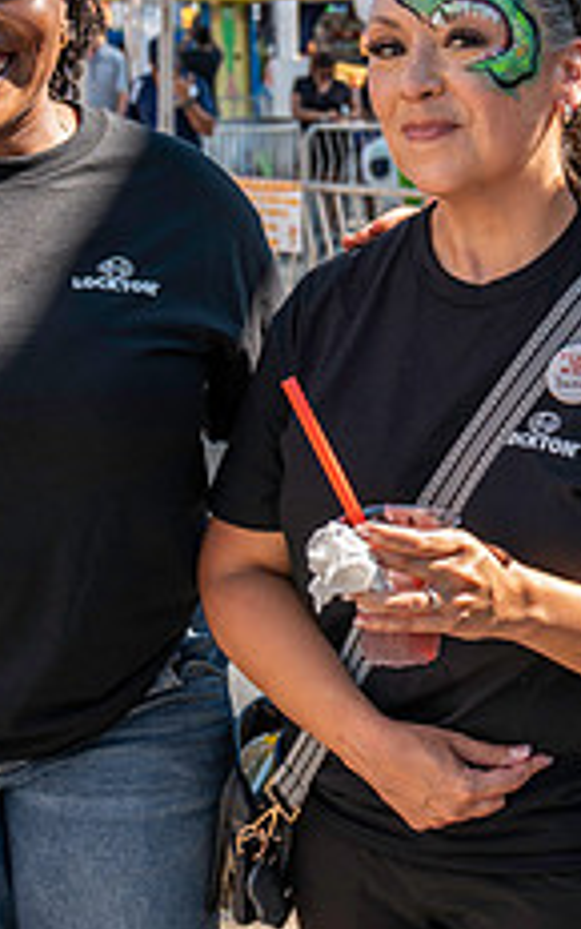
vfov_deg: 26.1
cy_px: 426
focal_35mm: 79
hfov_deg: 16.1
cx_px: 621
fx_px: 2001
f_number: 4.5
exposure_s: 1/200
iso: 100
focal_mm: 31
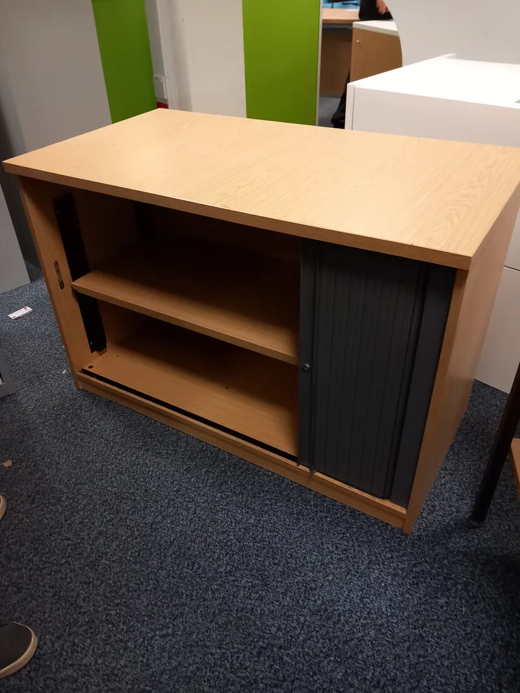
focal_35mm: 27
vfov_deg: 65.3
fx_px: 541
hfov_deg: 51.3
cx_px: 260
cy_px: 346
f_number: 1.8
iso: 400
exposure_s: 1/25
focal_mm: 4
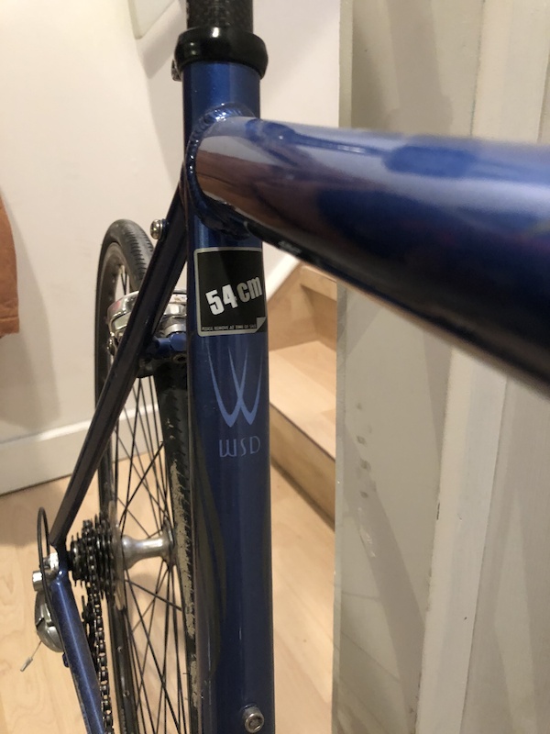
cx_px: 275
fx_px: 593
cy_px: 367
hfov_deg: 49.7
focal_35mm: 28
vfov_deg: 63.4
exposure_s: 1/6
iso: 80
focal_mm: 3.99
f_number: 1.8
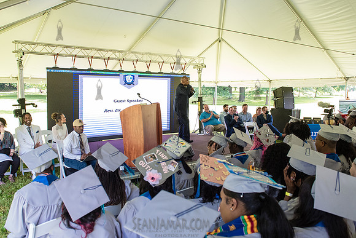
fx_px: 311
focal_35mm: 31
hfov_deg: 59.5
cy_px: 109
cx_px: 163
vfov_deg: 41.8
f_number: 4
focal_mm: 24
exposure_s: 1/800
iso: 2500
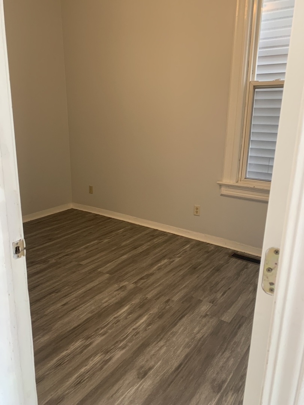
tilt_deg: -15.0
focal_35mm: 26
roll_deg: -1.3
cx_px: 152
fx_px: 304
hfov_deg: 53.1
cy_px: 202
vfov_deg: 67.3
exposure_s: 1/60
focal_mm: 4.25
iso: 160
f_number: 1.8
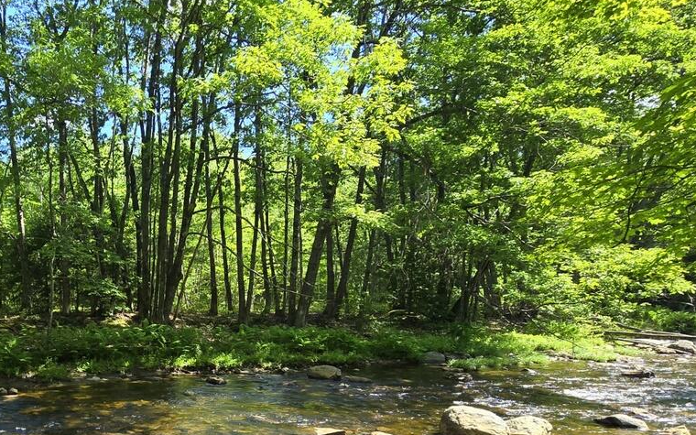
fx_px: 550
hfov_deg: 56.0
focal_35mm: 29
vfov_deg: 40.4
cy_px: 378
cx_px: 71
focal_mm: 2.2
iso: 50
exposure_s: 1/385
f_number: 2.2
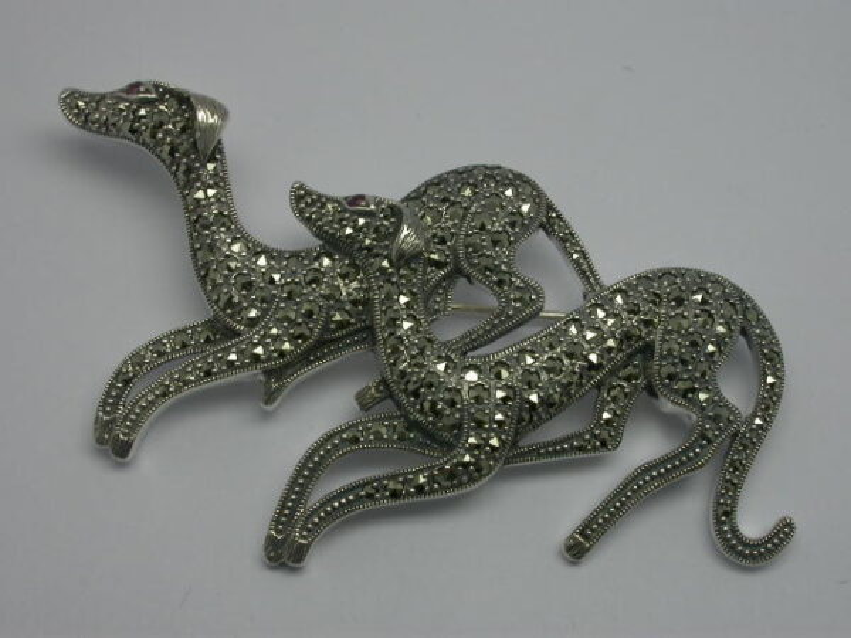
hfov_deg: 23.0
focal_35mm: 85
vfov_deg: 17.4
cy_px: 319
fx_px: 2090
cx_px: 426
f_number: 9.3
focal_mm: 17.7
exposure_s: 1/31.1
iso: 100
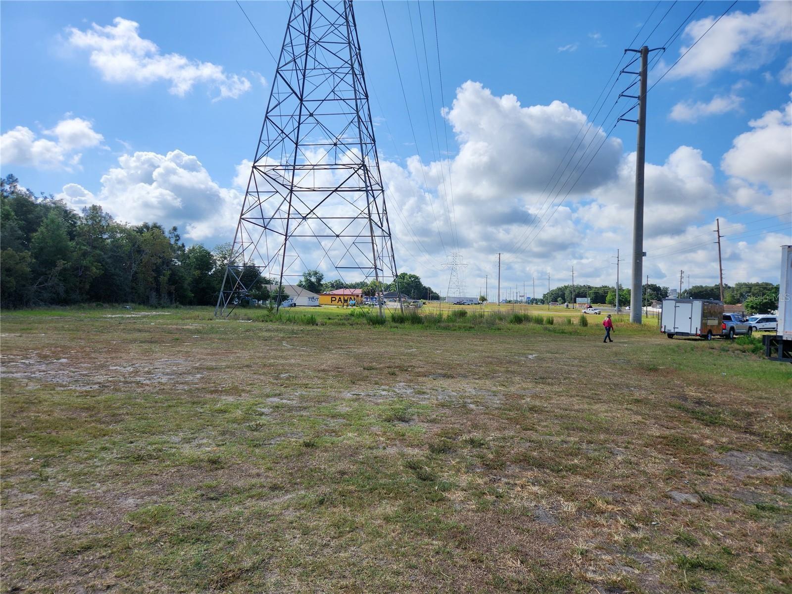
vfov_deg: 58.9
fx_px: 526
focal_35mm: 23
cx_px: 396
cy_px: 297
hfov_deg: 73.9
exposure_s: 1/2977
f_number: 1.8
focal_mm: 5.4
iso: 20
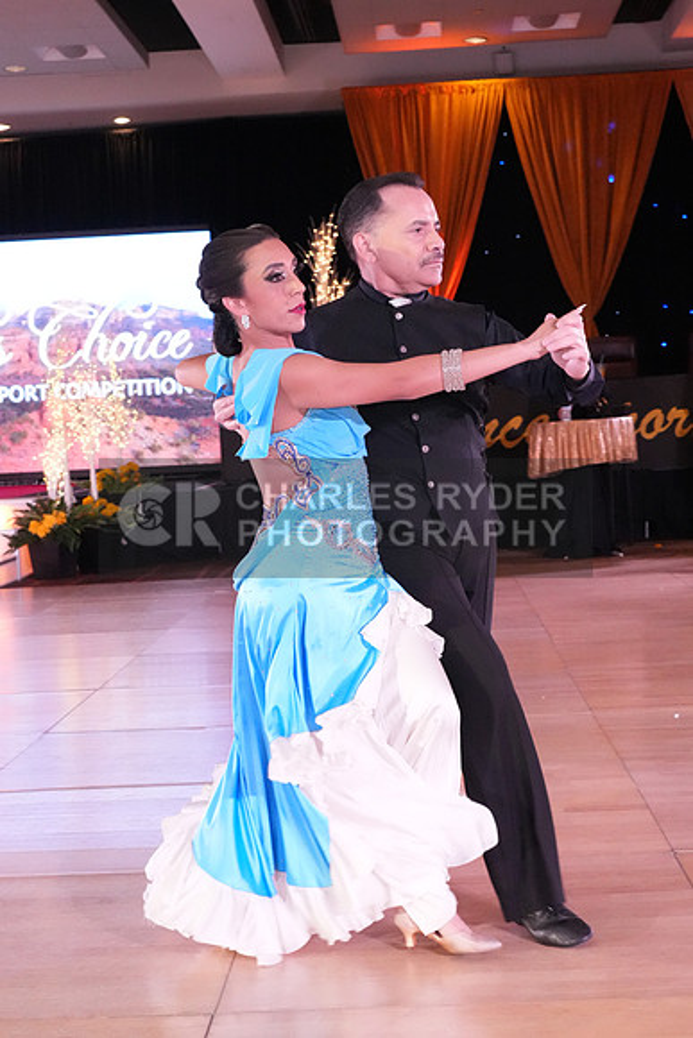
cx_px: 346
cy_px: 519
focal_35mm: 55
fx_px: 1587
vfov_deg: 36.2
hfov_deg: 24.6
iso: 8000
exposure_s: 1/320
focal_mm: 37
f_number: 7.1
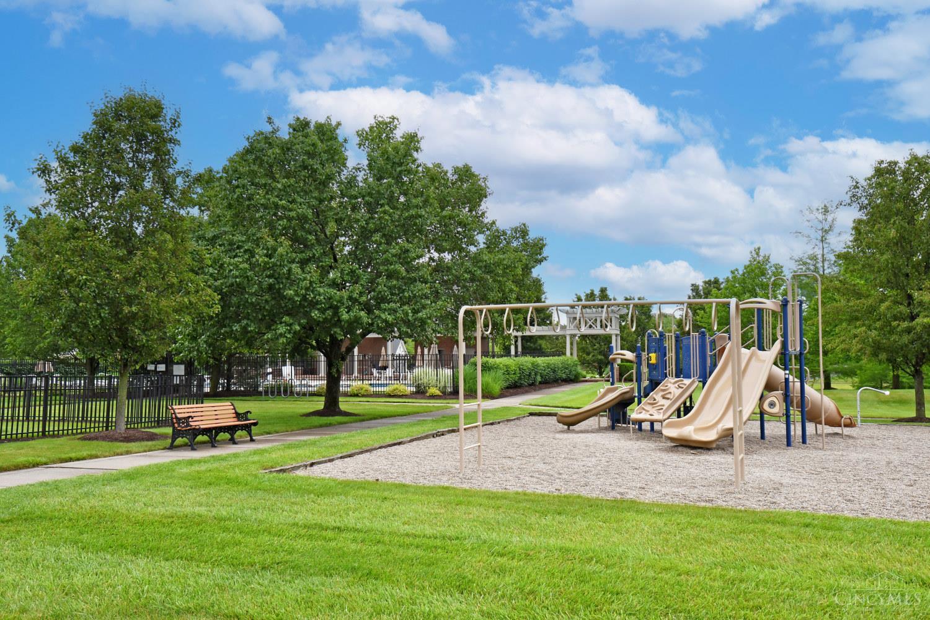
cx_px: 465
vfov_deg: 42.3
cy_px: 310
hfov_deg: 60.3
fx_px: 801
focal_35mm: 31
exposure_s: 1/125
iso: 320
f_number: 11
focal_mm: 21
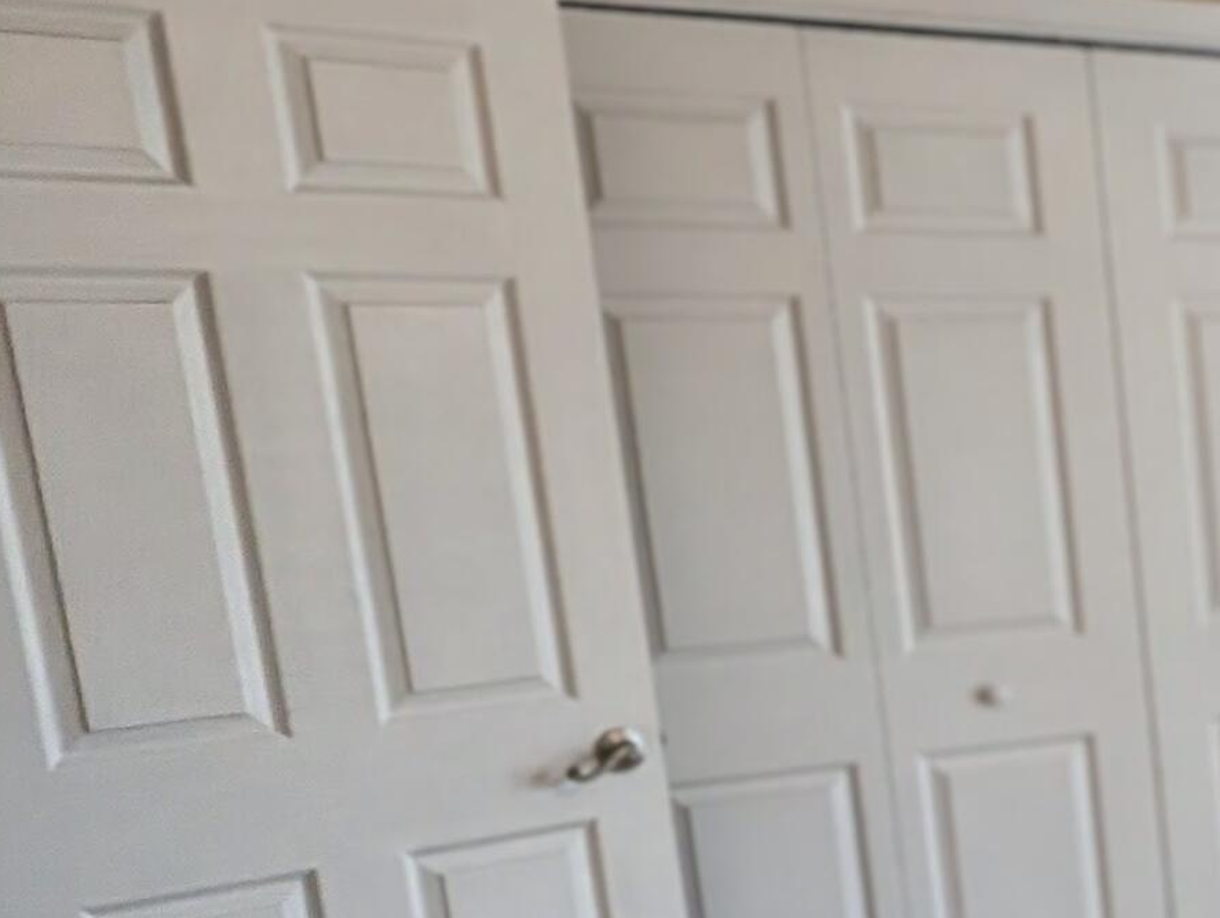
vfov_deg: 32.6
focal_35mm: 44
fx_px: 1553
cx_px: 1920
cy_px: 626
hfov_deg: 26.8
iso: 48
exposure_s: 1/120
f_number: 2.2
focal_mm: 1.95
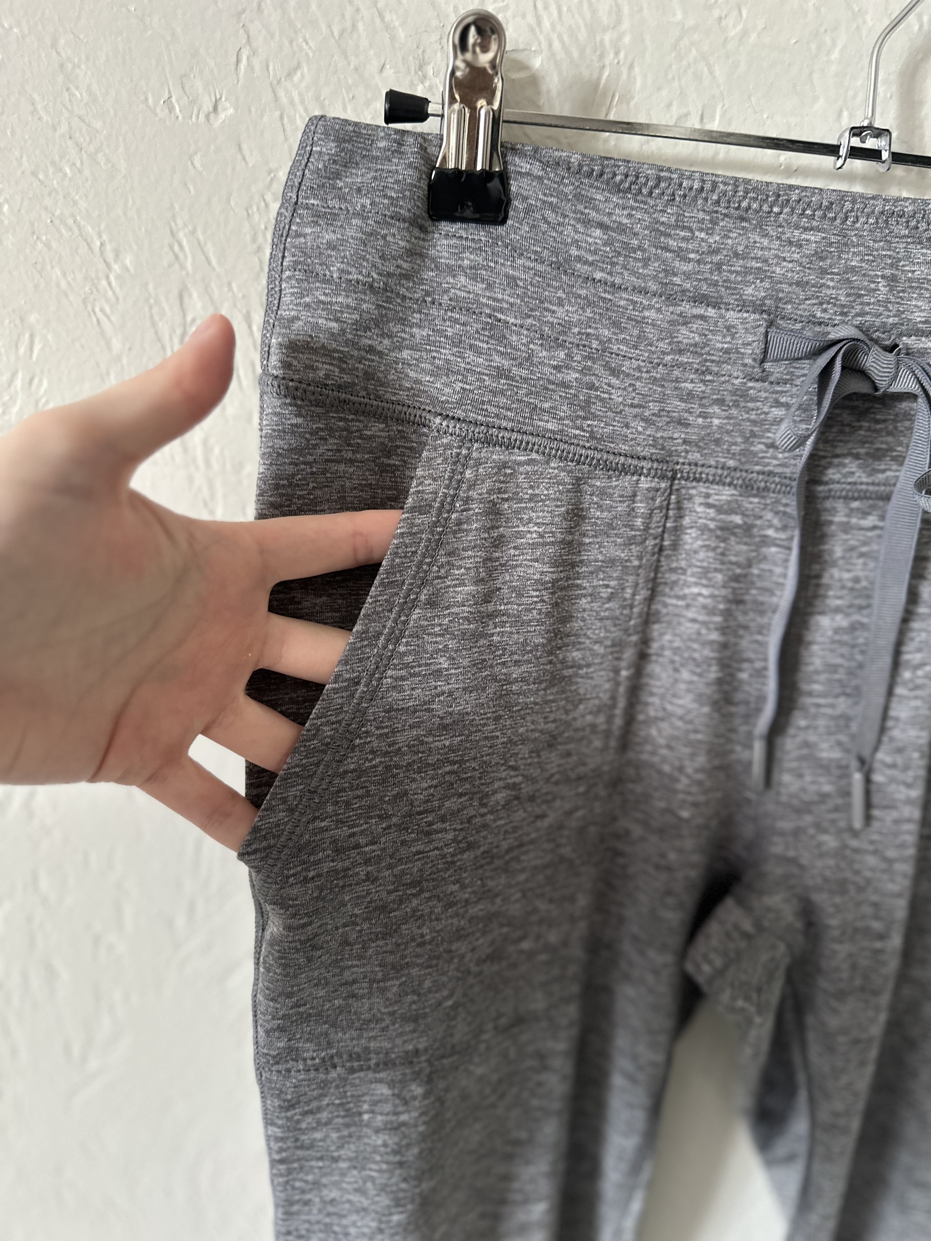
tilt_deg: -16.6
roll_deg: -2.3
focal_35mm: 24
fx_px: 861
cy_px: 620
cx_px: 466
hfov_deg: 56.8
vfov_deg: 71.6
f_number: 1.78
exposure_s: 1/60
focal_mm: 6.86
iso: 400
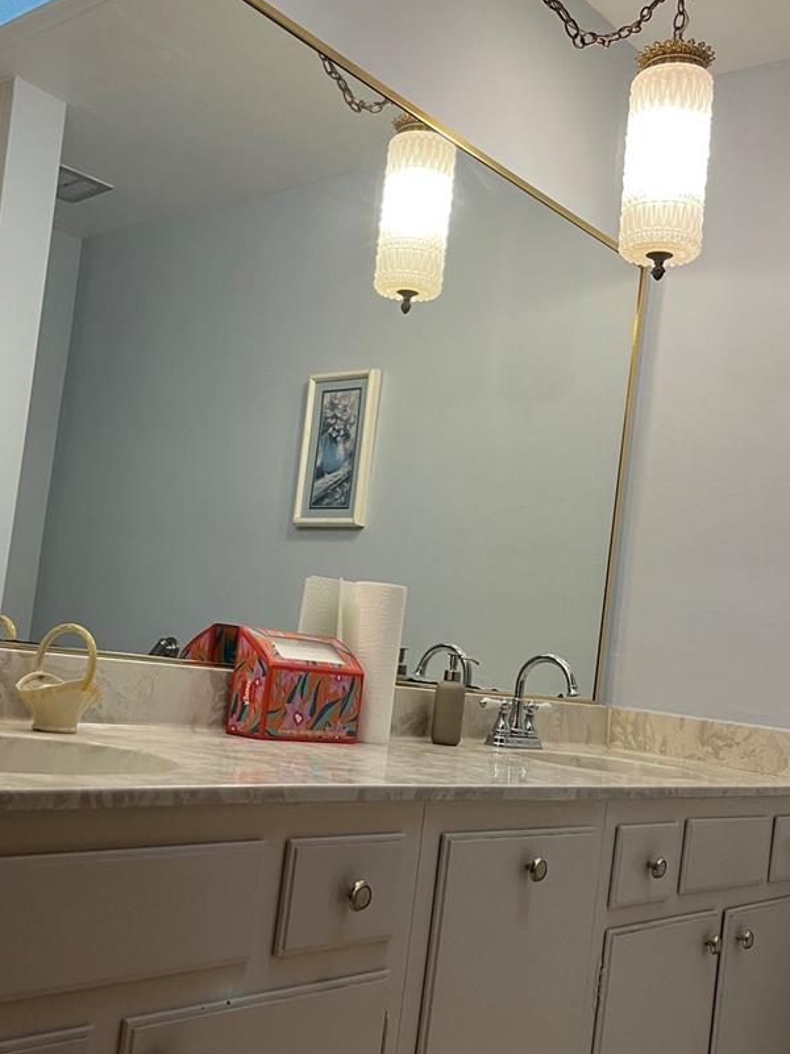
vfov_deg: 47.7
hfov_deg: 36.7
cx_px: 330
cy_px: 597
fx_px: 1187
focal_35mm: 39
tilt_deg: +2.9
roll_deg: -6.9
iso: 100
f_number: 1.6
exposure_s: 1/60
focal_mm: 5.1
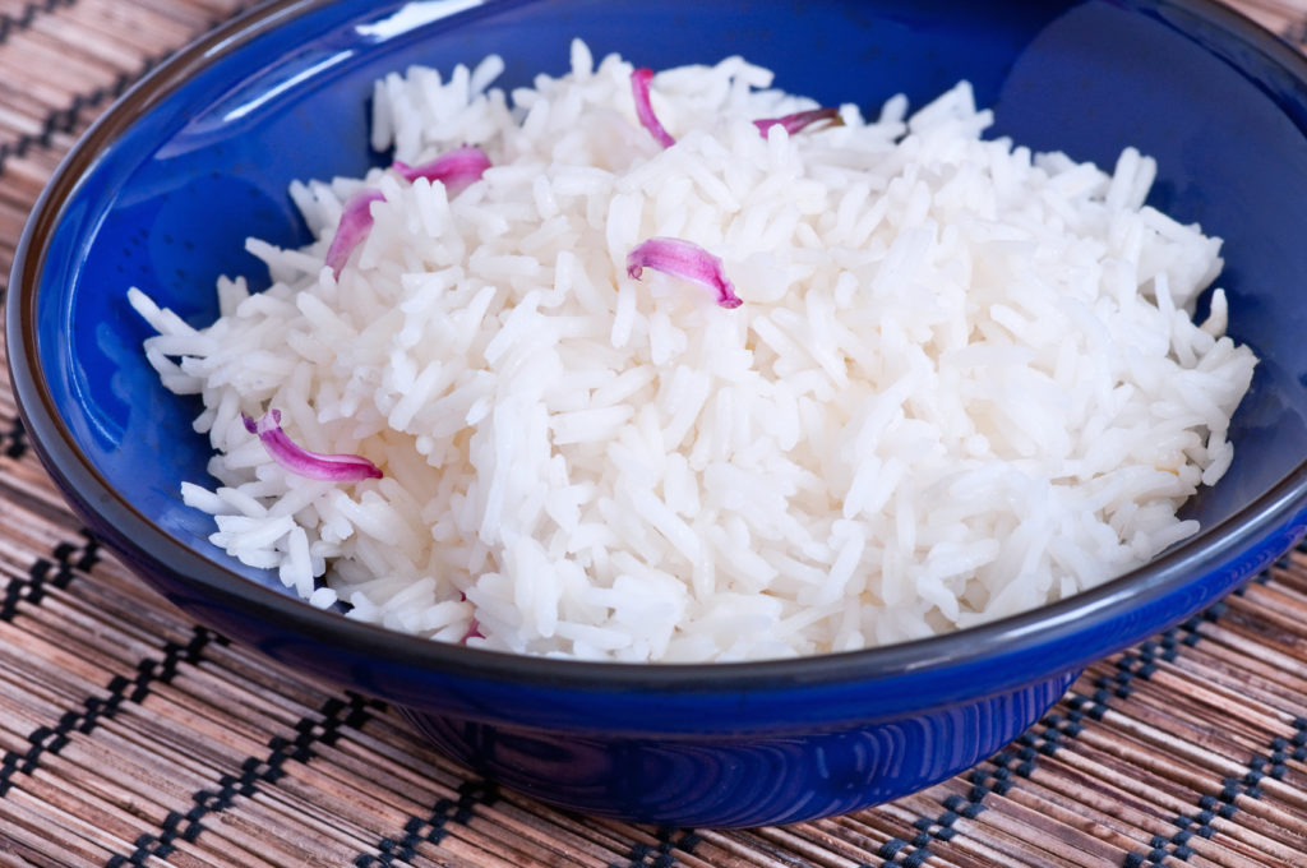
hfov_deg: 13.1
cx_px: 654
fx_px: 5711
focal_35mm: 158
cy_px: 434
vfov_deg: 8.7
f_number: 11
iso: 200
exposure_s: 1/25
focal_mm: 105
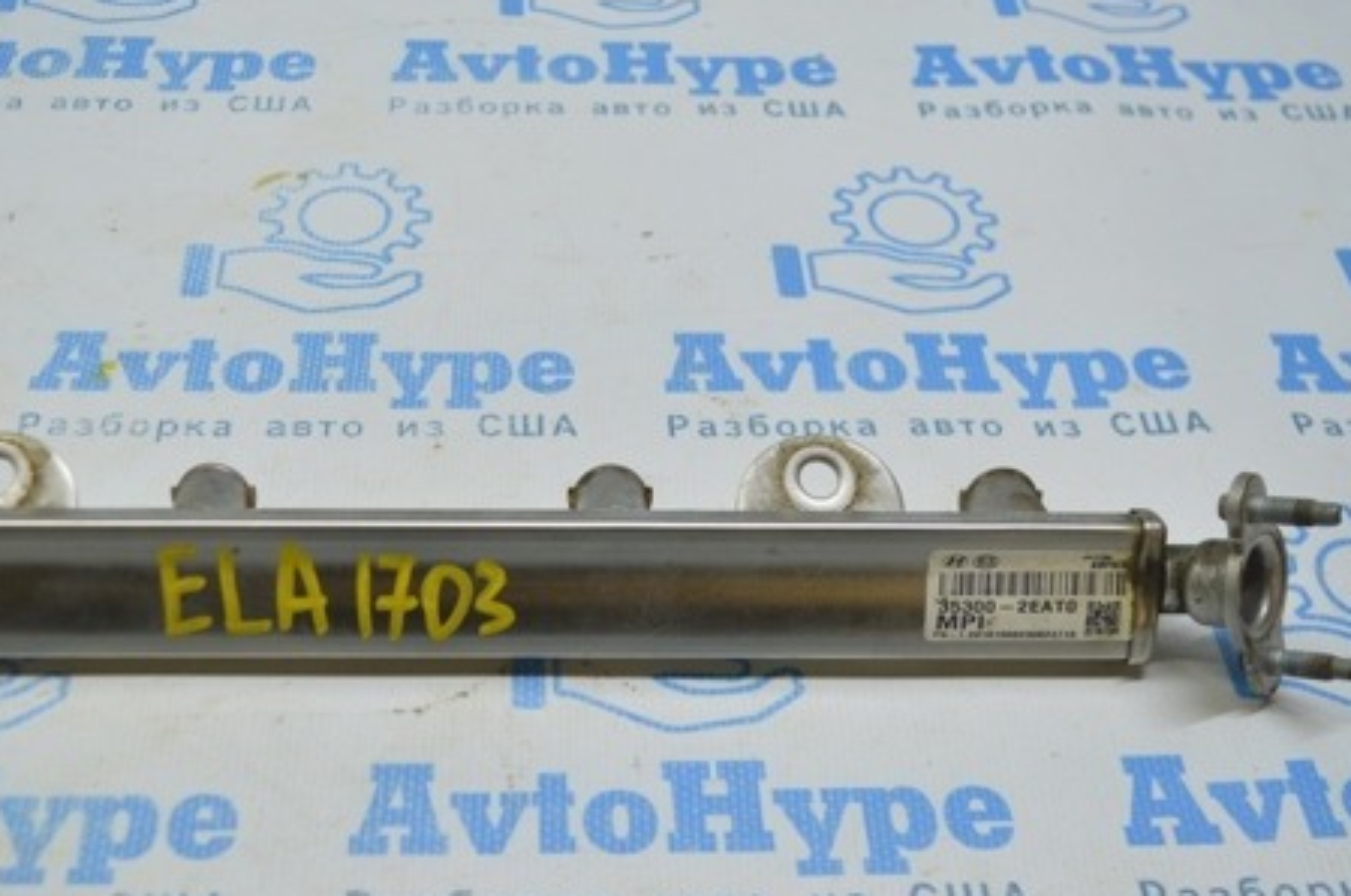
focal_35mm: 47
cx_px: 509
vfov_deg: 28.5
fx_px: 1761
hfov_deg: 41.7
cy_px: 534
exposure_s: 1/100
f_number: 3.8
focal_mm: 22
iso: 400
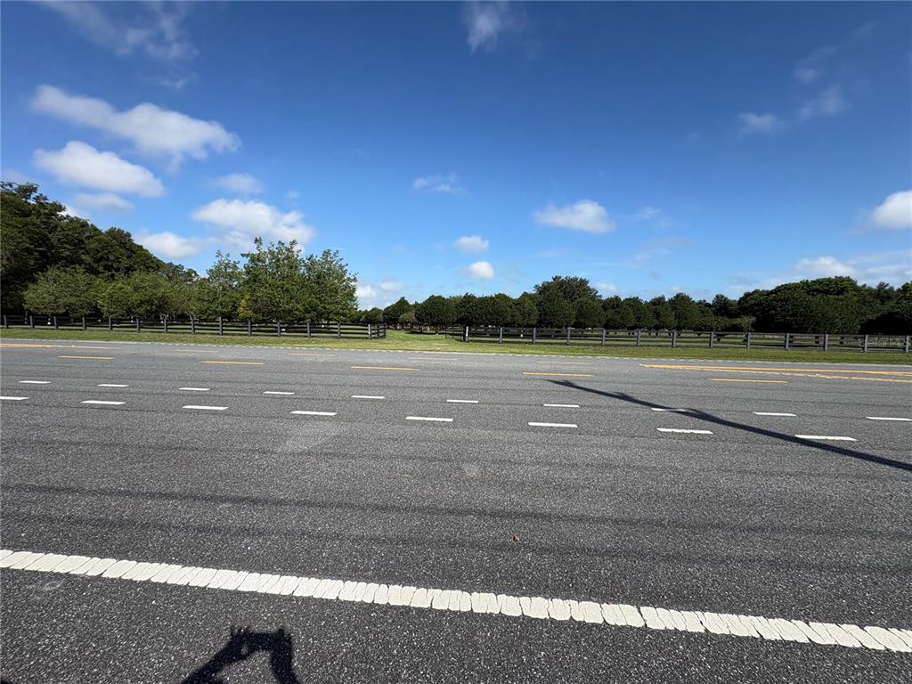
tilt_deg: -2.0
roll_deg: +0.1
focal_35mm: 14
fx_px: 369
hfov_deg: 102.1
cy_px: 342
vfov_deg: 85.7
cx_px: 456
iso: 50
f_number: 2.2
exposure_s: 1/2028
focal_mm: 2.22
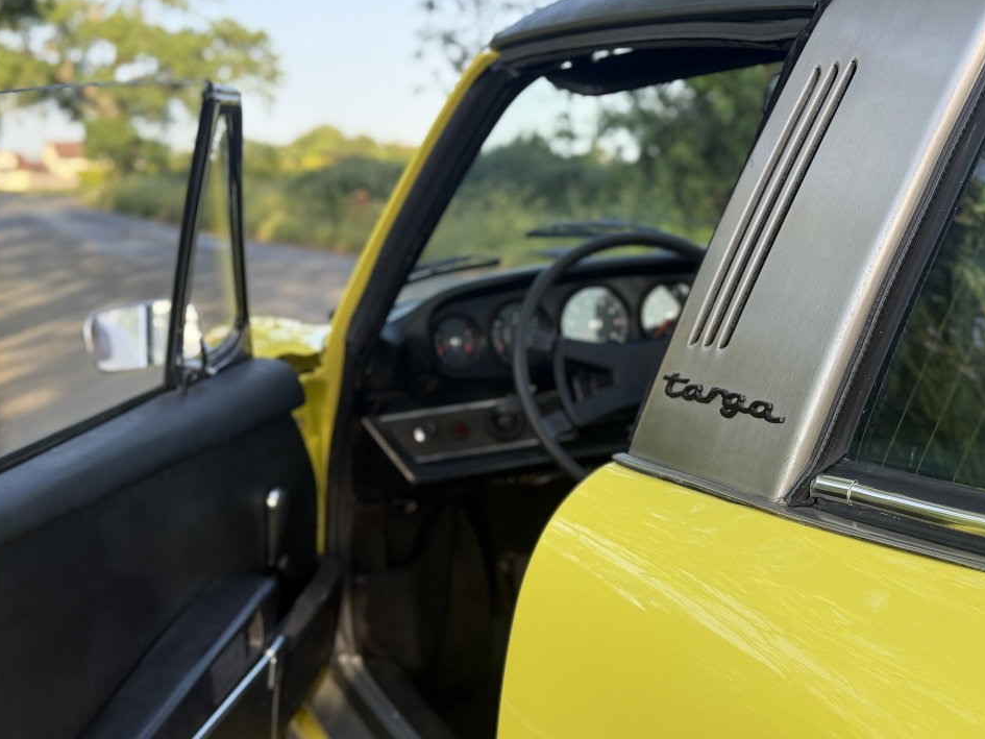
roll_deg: +1.6
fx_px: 1480
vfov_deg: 28.0
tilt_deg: -6.4
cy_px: 355
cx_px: 471
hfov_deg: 36.8
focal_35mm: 52
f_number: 1.78
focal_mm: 6.76
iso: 64
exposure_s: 1/592
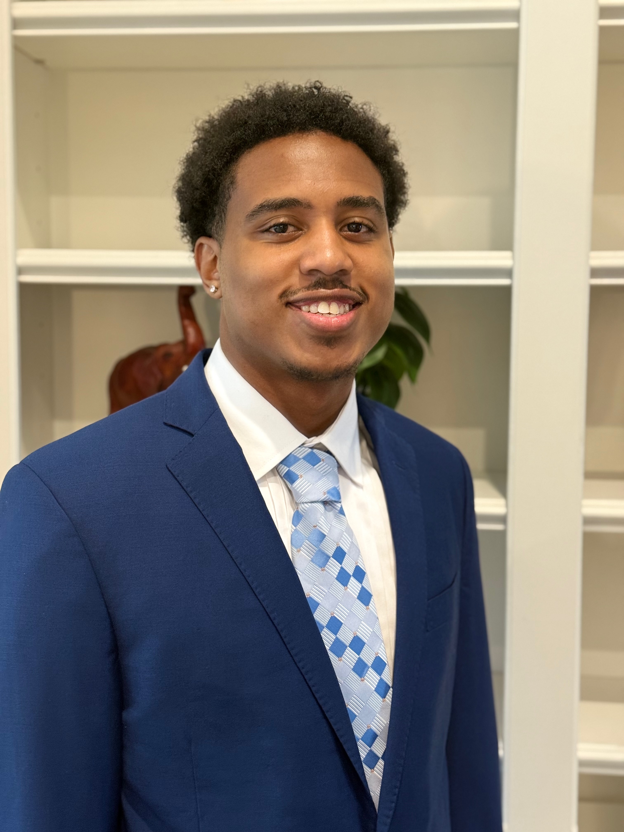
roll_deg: -0.1
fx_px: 1154
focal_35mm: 48
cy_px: 416
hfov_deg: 30.3
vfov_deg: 39.7
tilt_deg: -3.2
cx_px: 312
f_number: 1.78
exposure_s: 1/40
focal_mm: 6.76
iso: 320
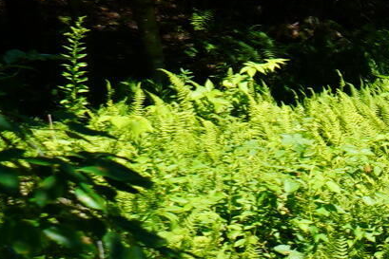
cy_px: 335
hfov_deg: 8.6
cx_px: 1331
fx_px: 1902
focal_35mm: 176
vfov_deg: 7.7
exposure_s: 1/100
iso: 100
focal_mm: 24
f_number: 7.1
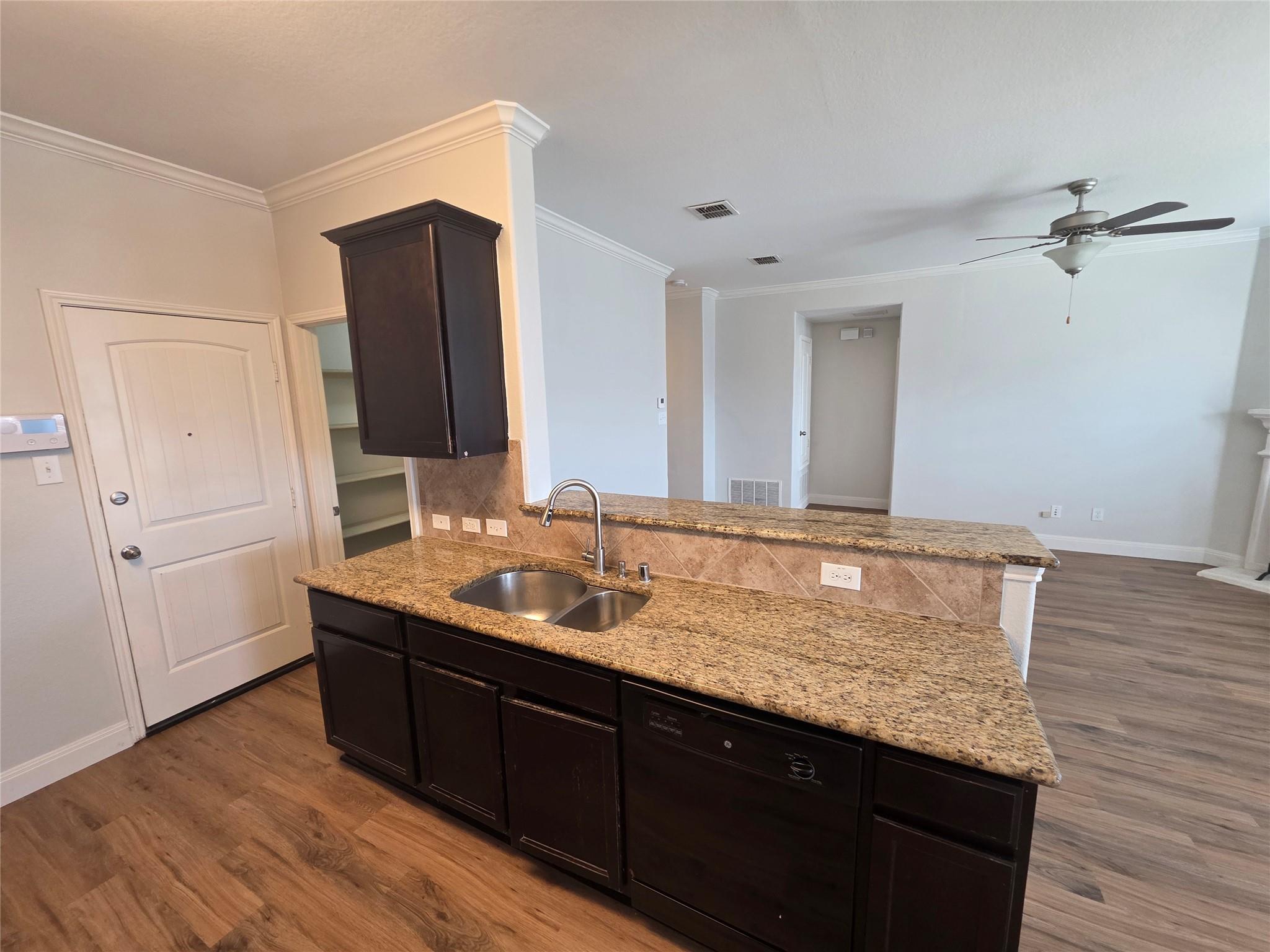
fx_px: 477
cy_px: 476
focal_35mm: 13
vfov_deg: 89.9
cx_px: 635
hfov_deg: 106.2
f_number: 1.9
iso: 250
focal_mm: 2.2
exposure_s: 1/51.6
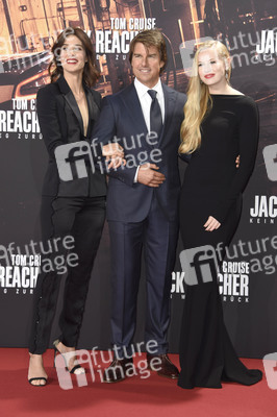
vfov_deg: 23.9
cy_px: 208
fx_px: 983
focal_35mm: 85
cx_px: 138
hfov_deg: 16.0
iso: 800
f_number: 5.6
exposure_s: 1/160
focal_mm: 85
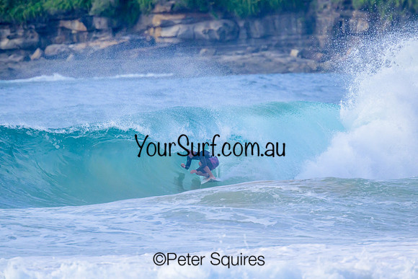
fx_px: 9291
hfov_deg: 2.6
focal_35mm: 800
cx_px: 209
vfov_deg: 1.7
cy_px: 140
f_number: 11
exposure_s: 1/2000
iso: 2000
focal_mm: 800
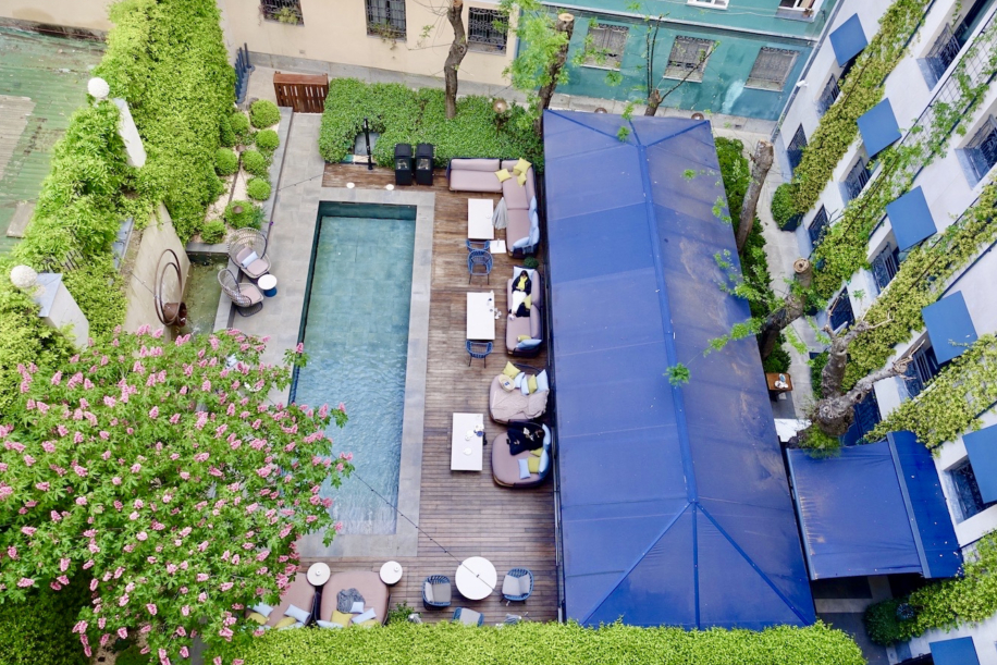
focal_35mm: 27
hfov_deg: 67.3
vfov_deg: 47.9
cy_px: 304
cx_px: 532
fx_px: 748
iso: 125
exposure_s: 1/80
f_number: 2.8
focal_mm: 8.8
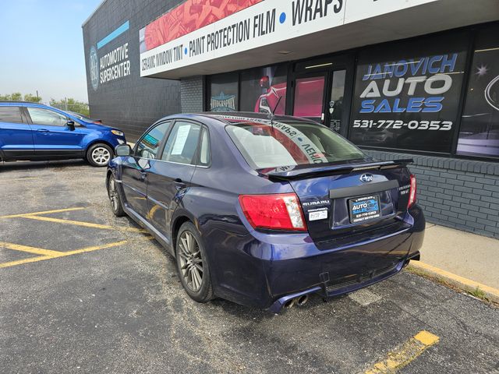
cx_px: 250
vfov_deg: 58.9
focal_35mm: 23
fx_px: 332
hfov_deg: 73.9
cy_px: 187
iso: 12
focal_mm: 6.3
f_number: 1.7
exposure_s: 1/180
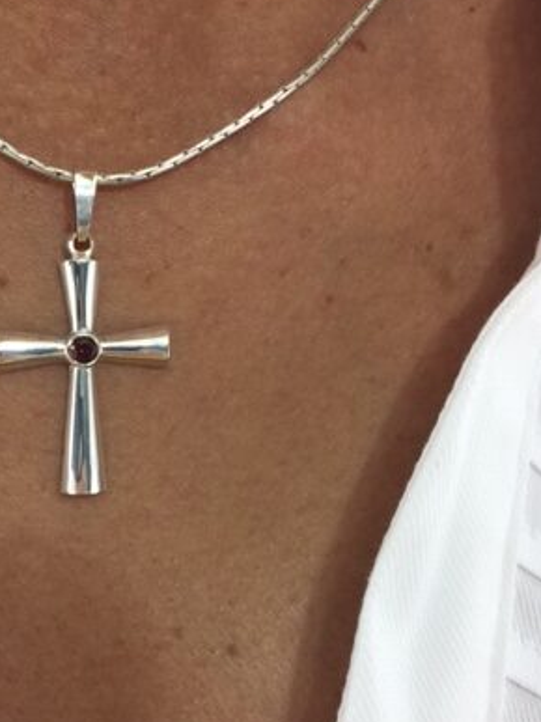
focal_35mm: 48
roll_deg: +0.9
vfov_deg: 39.6
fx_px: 1001
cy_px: 390
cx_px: 114
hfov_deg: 29.6
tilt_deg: -27.1
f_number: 2.2
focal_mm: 4.15
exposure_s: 1/33
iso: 32
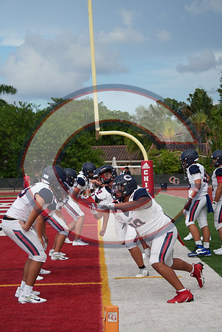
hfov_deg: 16.6
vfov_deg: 24.6
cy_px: 166
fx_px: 761
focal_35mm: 82
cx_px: 111
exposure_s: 1/1000
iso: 400
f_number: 4.5
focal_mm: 55
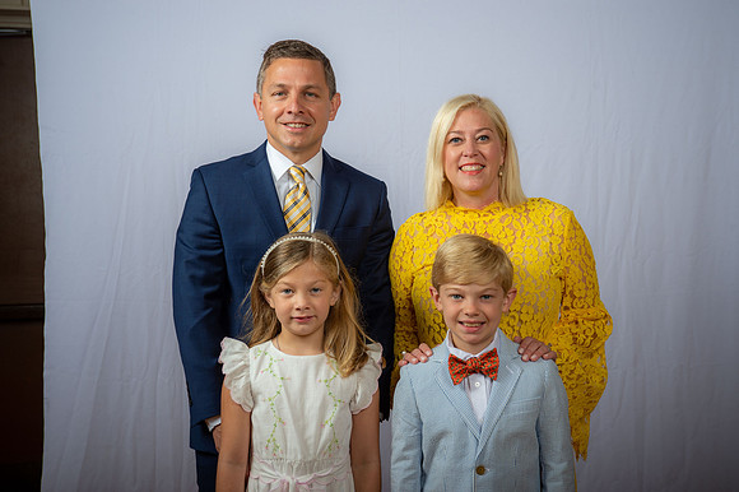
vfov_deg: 21.9
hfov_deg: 32.4
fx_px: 1272
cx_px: 370
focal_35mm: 62
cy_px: 246
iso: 250
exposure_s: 1/200
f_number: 6.3
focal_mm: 62
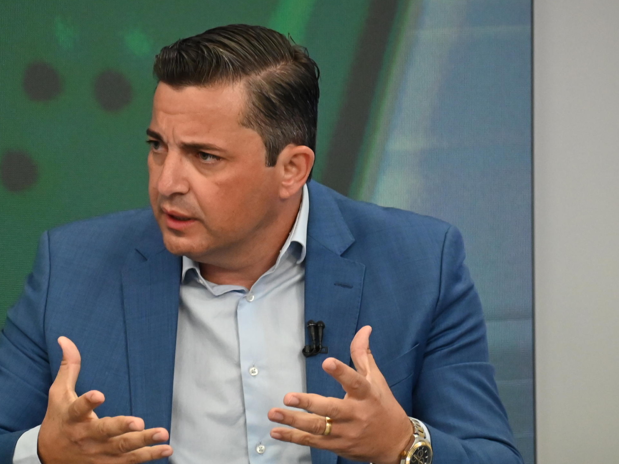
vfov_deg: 5.0
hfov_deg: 6.6
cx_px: 242
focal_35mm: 298
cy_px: 274
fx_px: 5328
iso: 5000
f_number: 4.8
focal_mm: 135
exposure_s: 1/250
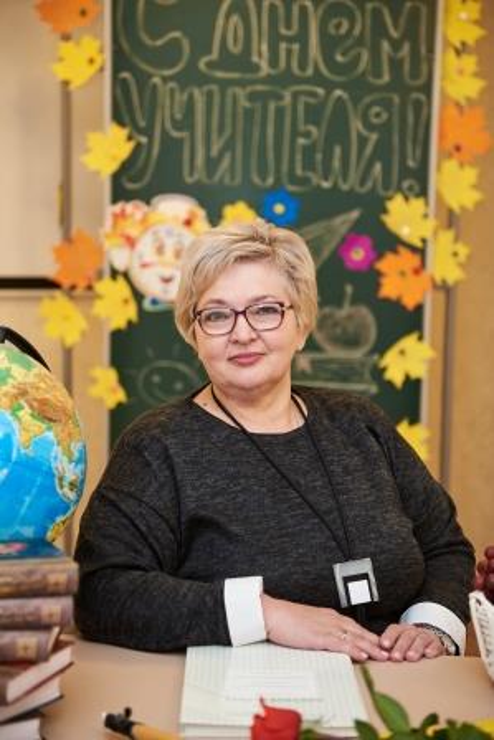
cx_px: 247
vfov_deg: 32.4
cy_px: 370
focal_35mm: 62
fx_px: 1275
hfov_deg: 21.9
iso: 250
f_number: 2.8
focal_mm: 62
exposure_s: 1/200
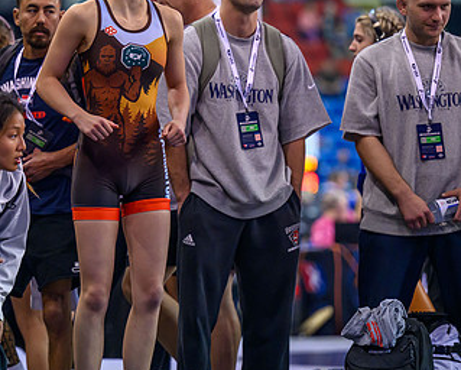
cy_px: 143
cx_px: 118
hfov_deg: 6.8
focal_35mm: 282
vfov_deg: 5.5
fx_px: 3852
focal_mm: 150
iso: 3200
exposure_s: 1/800
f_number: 2.8
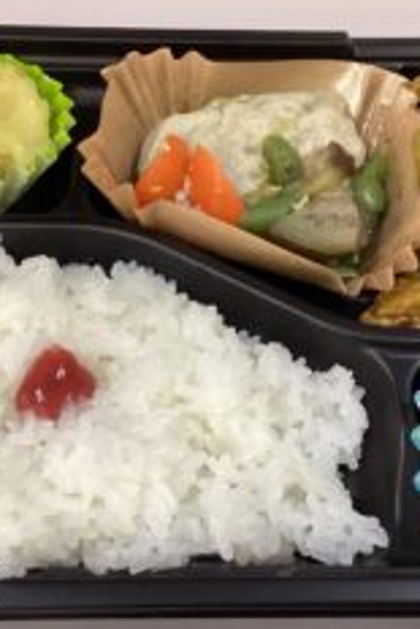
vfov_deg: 38.2
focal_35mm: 52
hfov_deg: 26.0
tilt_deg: -57.9
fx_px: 909
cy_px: 310
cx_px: 188
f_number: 2.4
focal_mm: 3.3
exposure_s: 1/60
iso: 125
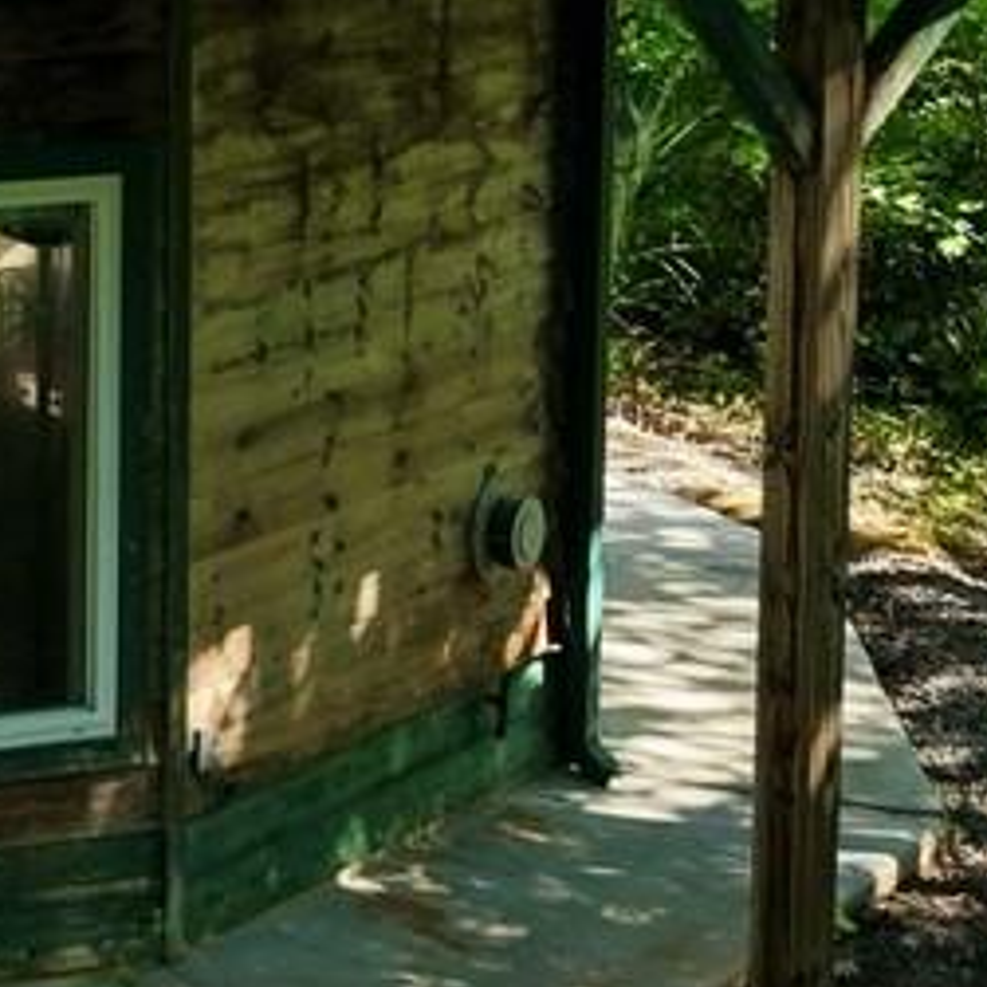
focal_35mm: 135
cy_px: -224
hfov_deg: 11.7
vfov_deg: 12.6
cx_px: -908
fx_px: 4355
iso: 290
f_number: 1.8
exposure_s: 1/400
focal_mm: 8.67
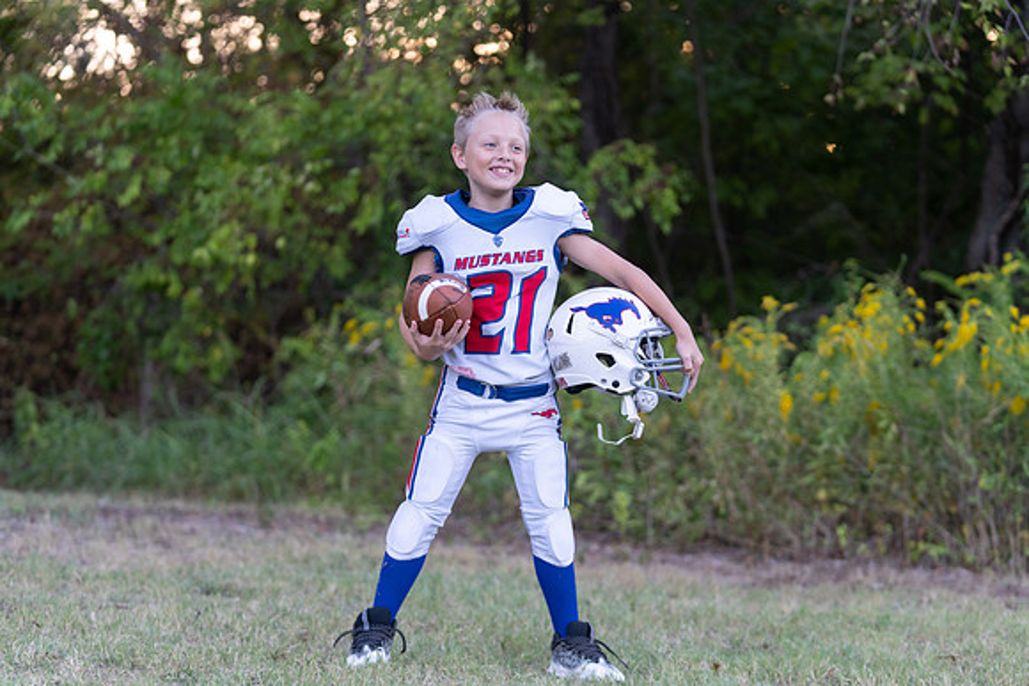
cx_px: 514
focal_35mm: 86
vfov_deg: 15.9
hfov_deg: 23.6
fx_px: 2459
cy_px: 343
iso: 400
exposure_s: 1/320
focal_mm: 86
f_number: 2.8
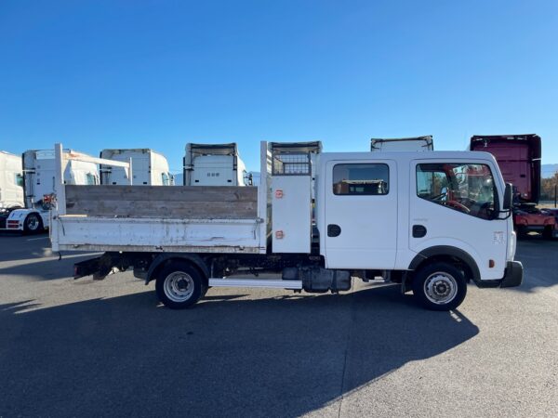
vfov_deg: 53.1
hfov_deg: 67.3
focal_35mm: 26
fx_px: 419
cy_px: 209
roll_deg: +1.7
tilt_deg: +1.0
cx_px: 279
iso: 32
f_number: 1.6
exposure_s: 1/2506
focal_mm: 4.2
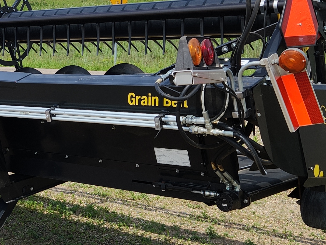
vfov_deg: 19.3
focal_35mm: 76
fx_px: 716
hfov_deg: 24.1
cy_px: 76
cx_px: -29
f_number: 1.8
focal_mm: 5.4
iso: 20
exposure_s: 1/1681
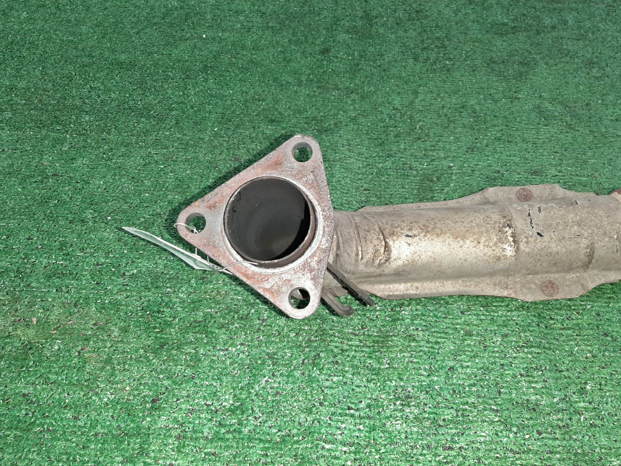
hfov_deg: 65.3
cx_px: 317
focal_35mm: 27
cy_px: 241
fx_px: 484
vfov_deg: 51.3
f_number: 1.7
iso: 204
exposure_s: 1/25
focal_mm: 3.93
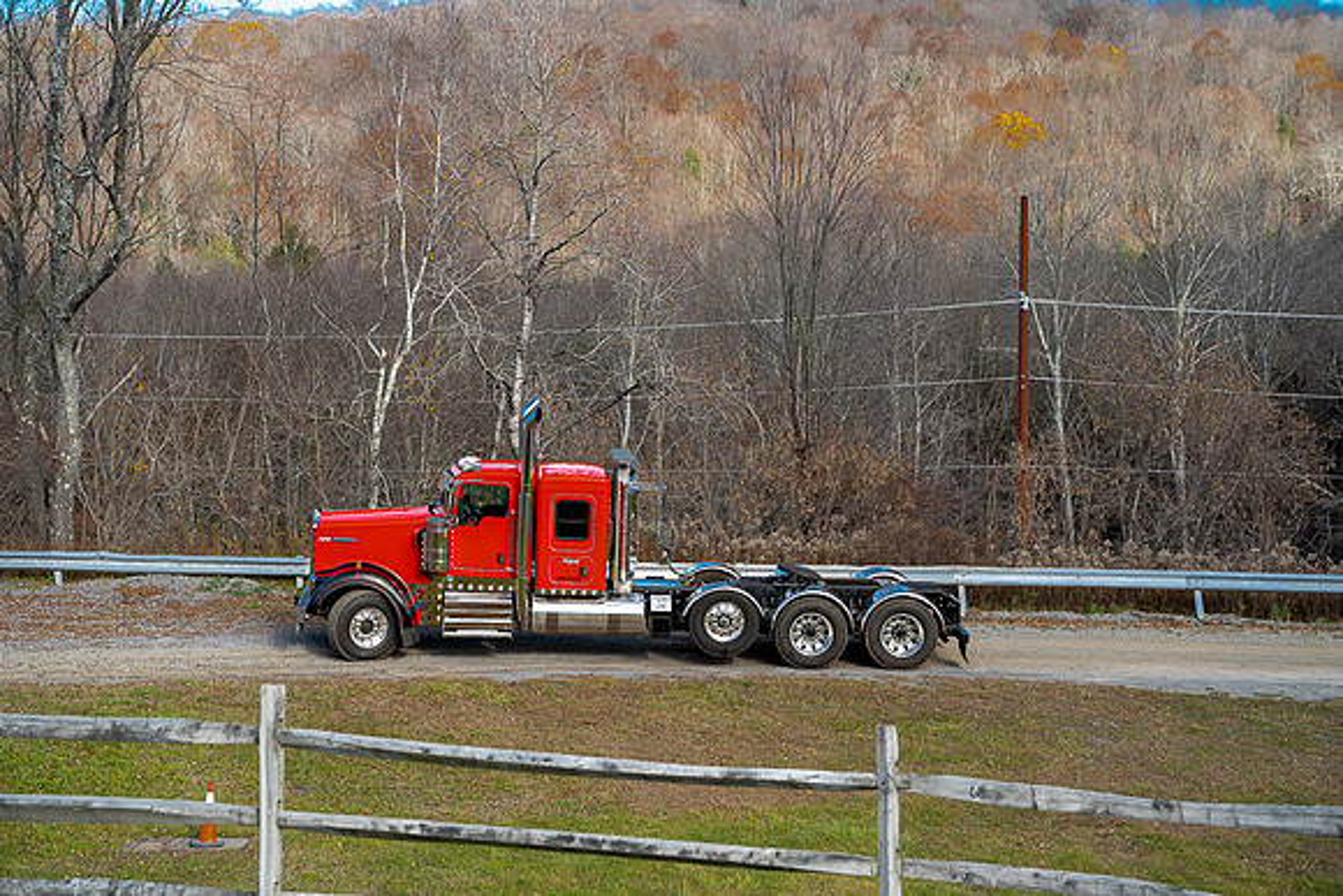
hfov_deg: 29.6
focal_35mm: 68
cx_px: 672
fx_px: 2537
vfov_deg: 20.0
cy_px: 448
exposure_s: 1/160
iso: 100
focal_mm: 68
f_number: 3.5
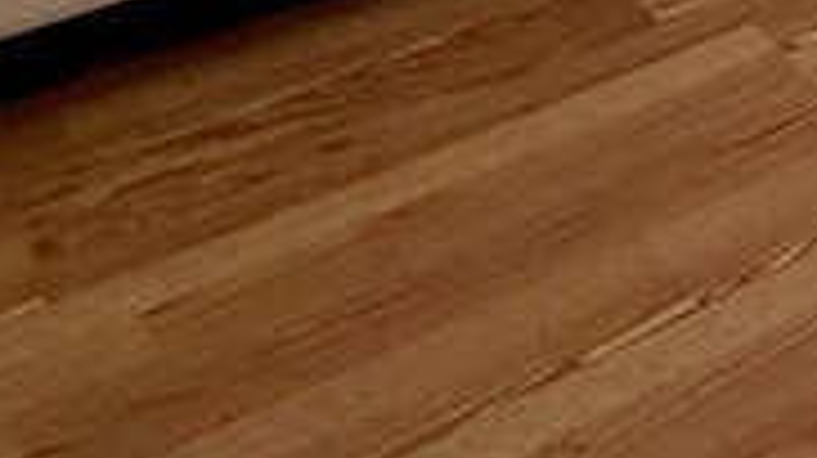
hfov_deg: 18.8
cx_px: 1495
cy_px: -979
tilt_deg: -0.6
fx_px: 1861
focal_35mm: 86
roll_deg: +0.5
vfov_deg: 9.9
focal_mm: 2.22
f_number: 2.2
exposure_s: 1/146
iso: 64
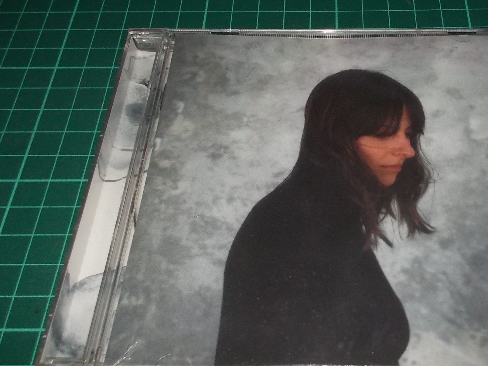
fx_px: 578
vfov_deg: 35.0
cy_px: 217
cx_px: 336
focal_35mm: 41
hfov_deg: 44.9
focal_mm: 4.1
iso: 200
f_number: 3.3
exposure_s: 1/30
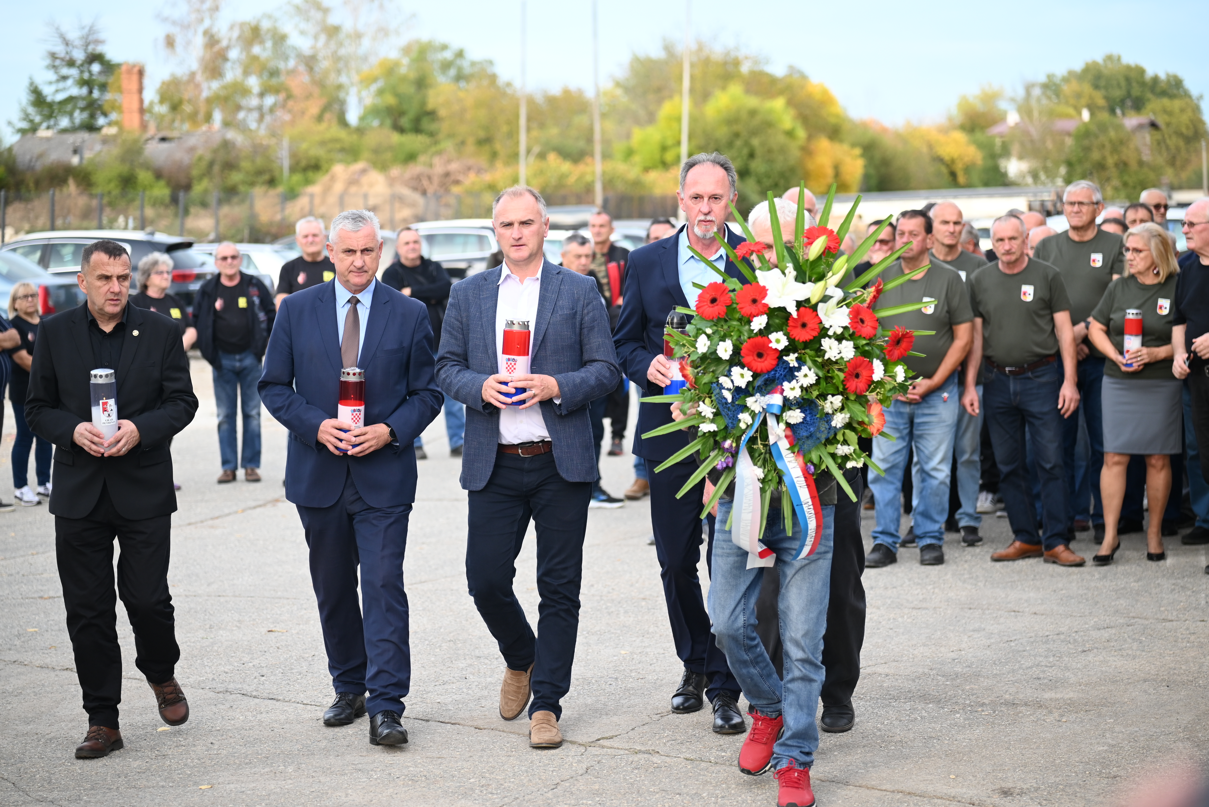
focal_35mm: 83
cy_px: 404
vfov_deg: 16.5
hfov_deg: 24.5
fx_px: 2788
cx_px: 604
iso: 400
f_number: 2.8
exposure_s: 1/640
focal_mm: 83
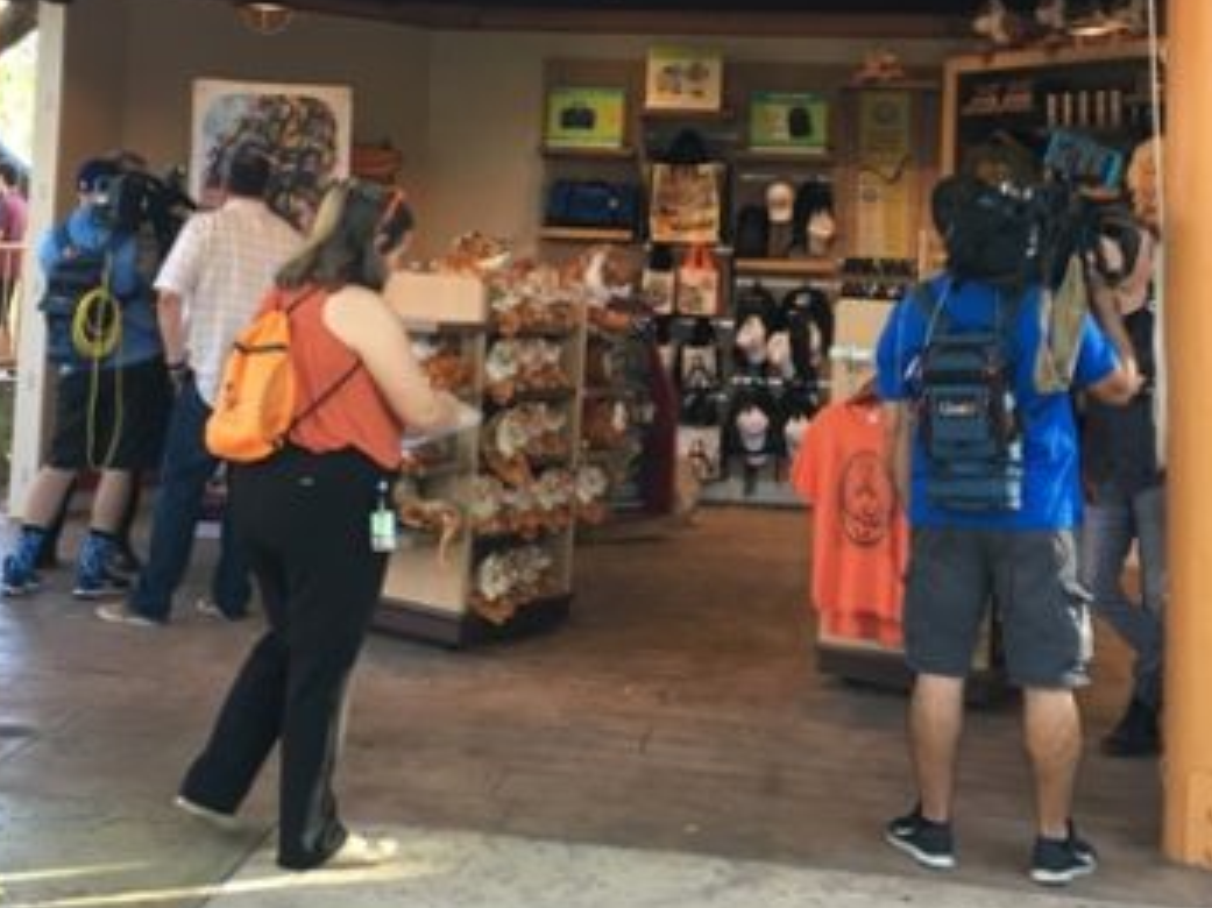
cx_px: 573
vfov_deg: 27.9
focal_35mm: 51
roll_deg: -2.8
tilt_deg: +4.4
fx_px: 1785
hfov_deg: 37.5
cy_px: 164
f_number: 2.2
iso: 32
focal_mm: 4.15
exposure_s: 1/30
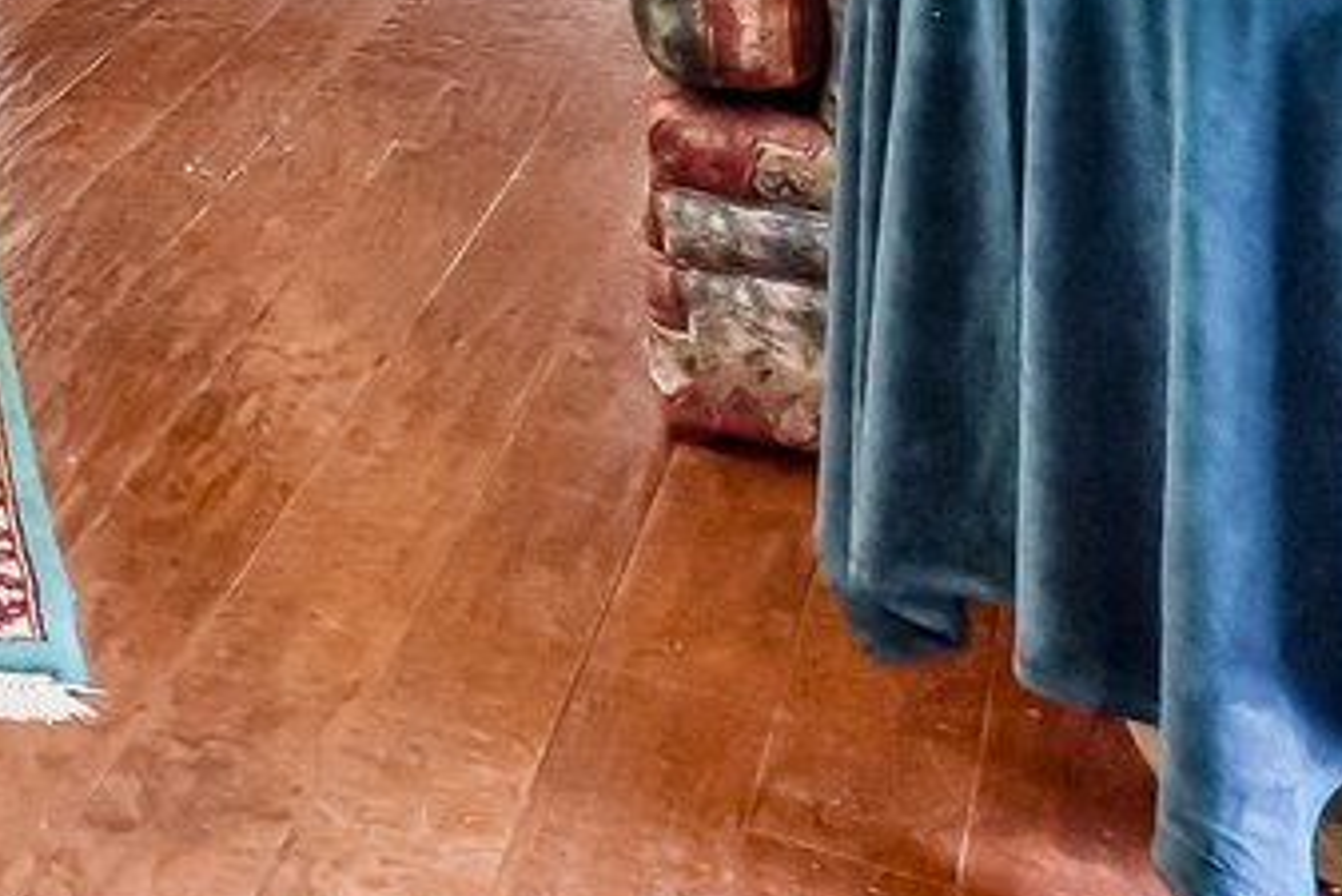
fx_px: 3170
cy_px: -914
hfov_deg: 18.1
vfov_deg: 13.6
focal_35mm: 85
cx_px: -1187
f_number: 8
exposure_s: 1/15
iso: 1800
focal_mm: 14
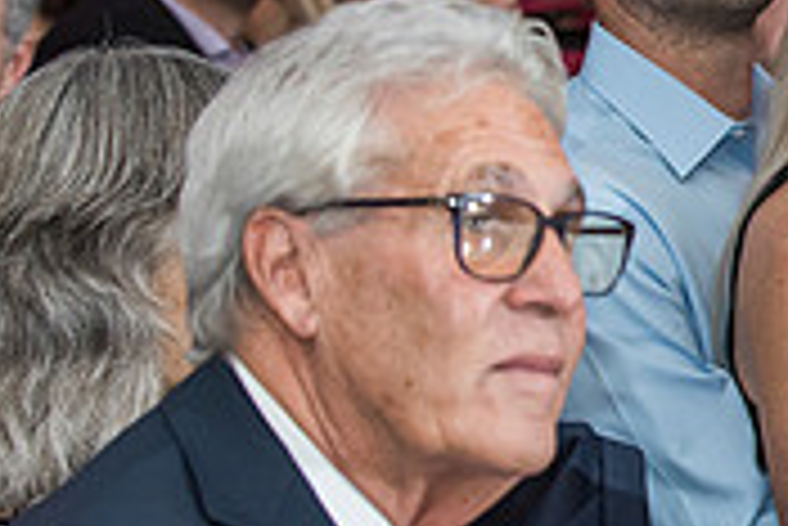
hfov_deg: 8.7
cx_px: 1085
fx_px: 5082
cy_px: 245
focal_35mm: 232
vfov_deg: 5.9
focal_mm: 70
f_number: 4
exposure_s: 1/100
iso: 1000
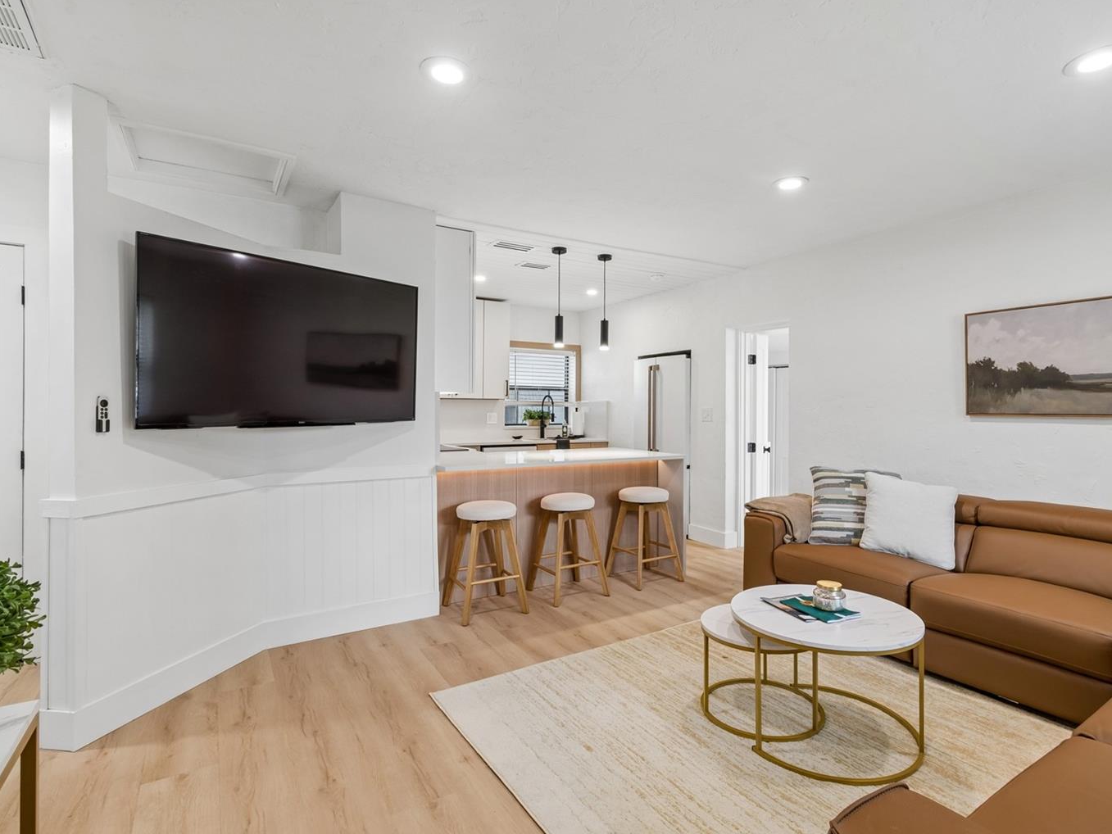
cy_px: 419
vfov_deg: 74.7
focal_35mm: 17
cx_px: 588
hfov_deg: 90.9
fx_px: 546
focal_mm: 10
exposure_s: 1/15
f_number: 7.1
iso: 100
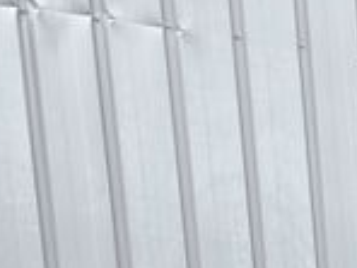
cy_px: 683
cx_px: 1167
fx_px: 1671
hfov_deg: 9.1
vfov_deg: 8.3
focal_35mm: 162
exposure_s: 1/100
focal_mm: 5.24
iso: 87
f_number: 1.7
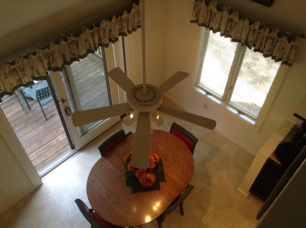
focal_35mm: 33
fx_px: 291
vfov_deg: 42.8
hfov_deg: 55.4
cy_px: 114
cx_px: 153
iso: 64
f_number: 2.4
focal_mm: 3.3
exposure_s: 1/25
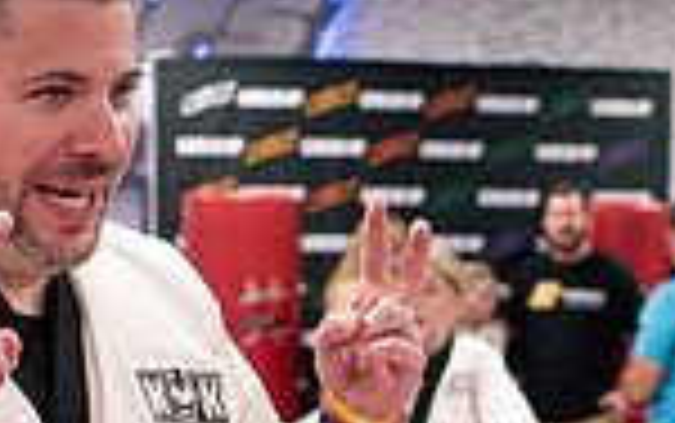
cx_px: 392
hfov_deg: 14.7
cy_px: 434
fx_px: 2614
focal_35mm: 142
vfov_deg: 9.2
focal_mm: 35
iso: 3200
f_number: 3.2
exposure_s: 1/400
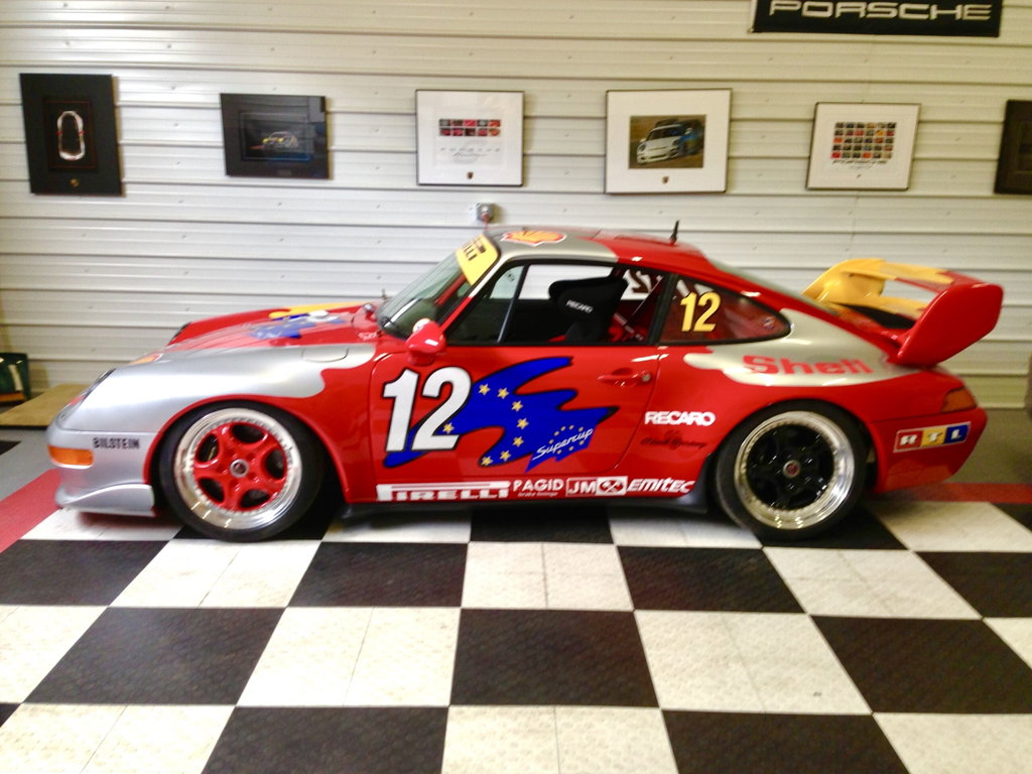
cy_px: 387
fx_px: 984
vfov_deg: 42.9
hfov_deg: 55.4
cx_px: 516
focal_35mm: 33
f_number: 2.4
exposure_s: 1/20
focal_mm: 4.13
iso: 64
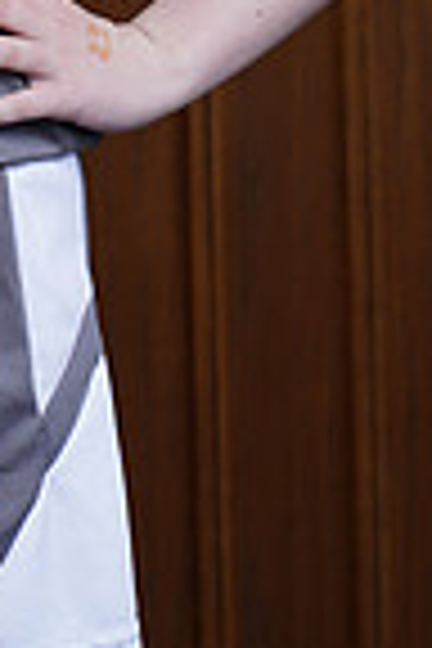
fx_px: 6174
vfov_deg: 5.9
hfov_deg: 4.0
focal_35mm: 343
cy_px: -536
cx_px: -315
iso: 200
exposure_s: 1/250
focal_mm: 85
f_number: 5.6
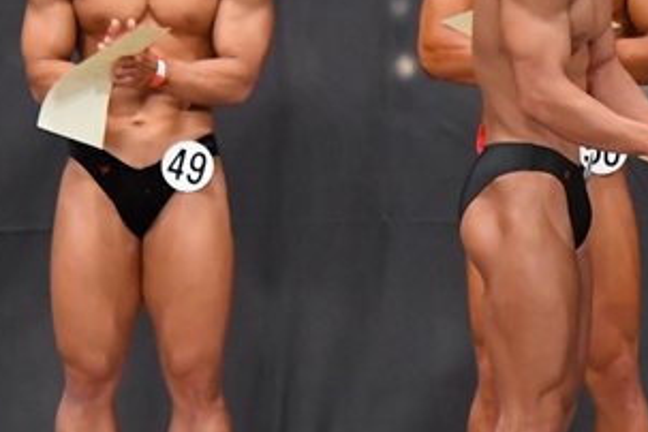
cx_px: 814
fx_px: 9287
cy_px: 231
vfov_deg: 2.7
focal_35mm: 516
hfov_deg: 4.0
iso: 6400
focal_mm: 135
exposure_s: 1/400
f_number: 5.6
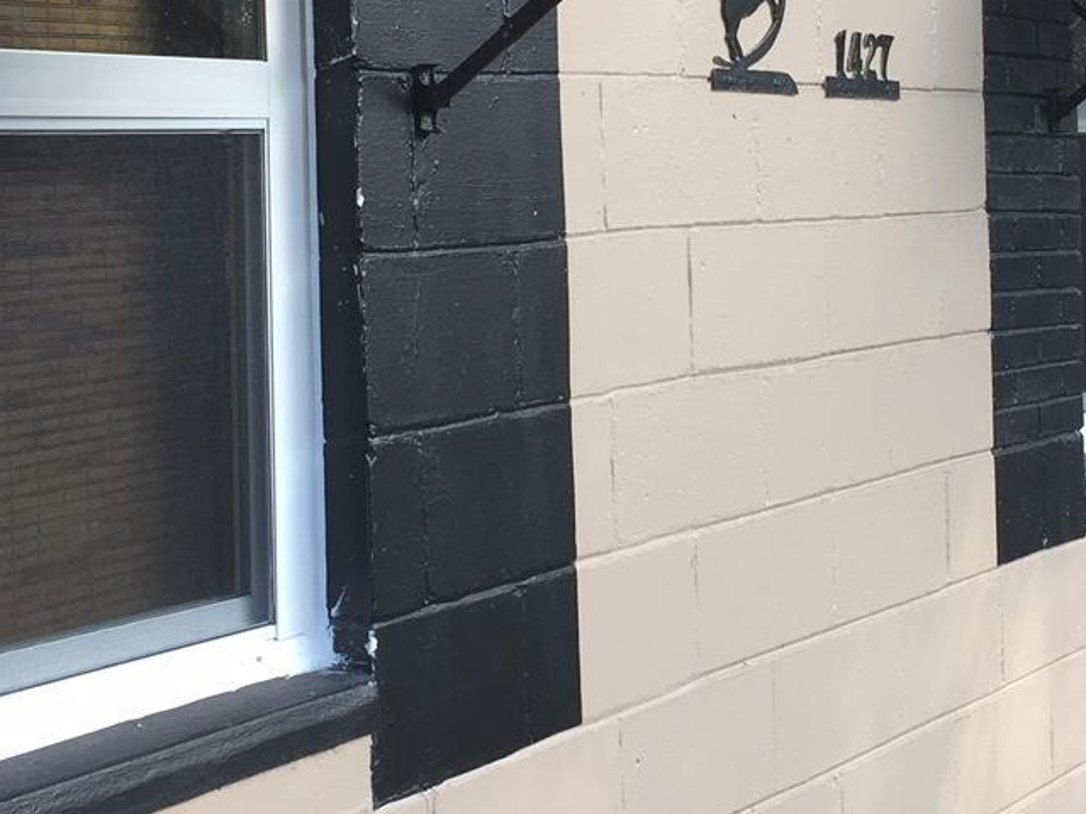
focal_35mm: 74
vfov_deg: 19.7
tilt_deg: +0.4
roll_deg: +0.8
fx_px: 2322
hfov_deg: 26.3
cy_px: 198
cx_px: 635
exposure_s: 1/120
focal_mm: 4.15
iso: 40
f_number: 2.2
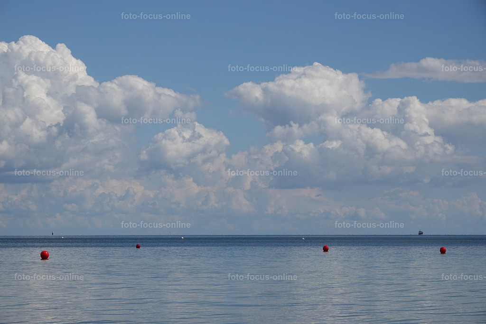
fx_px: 1661
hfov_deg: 16.7
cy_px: 162
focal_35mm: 123
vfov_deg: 11.1
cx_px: 243
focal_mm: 44.93
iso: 100
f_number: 5.6
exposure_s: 1/1000
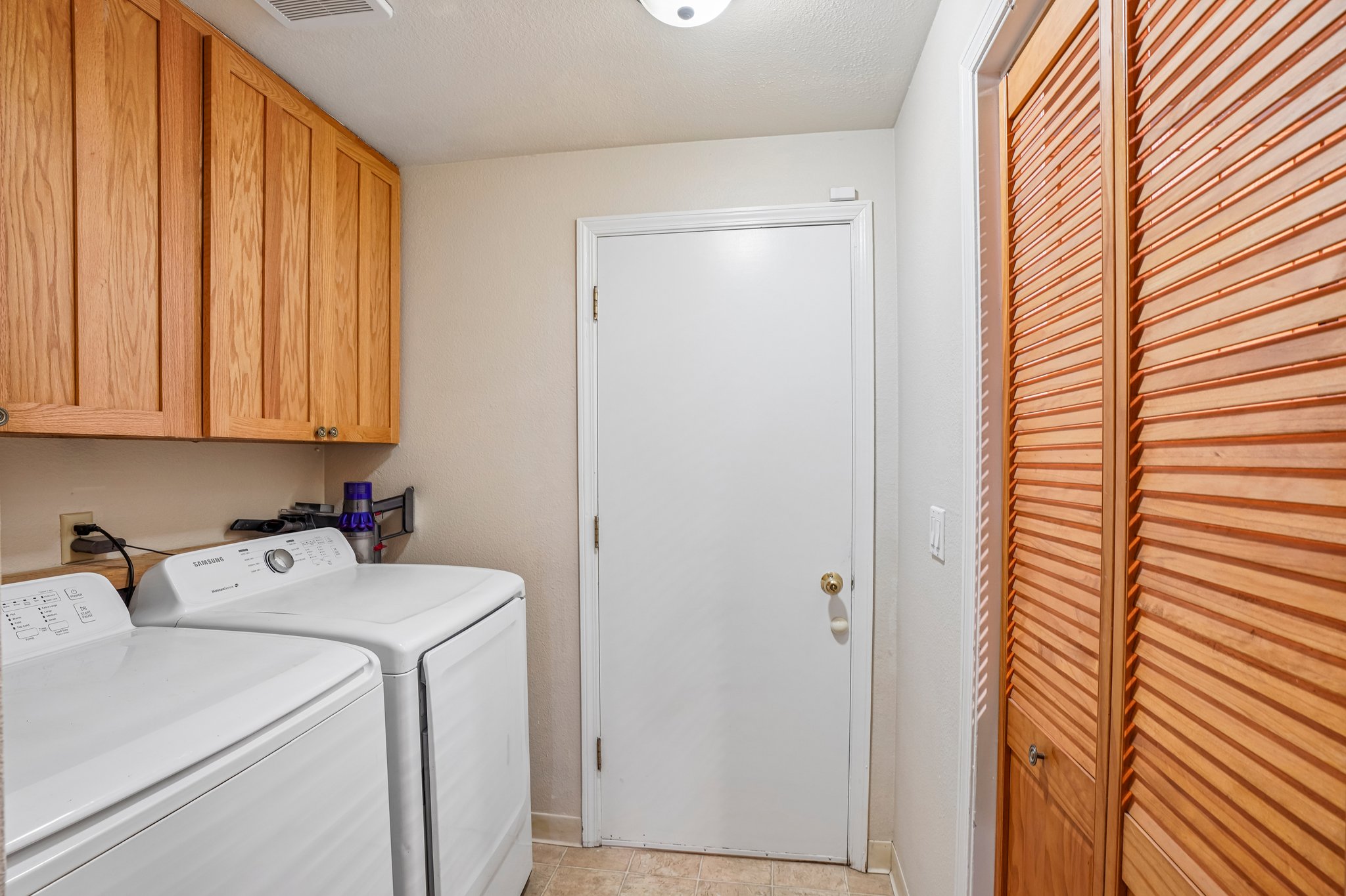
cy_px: 448
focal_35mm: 16
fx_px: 598
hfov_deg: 96.7
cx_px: 673
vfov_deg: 73.7
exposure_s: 1/4
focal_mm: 16
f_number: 8
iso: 400
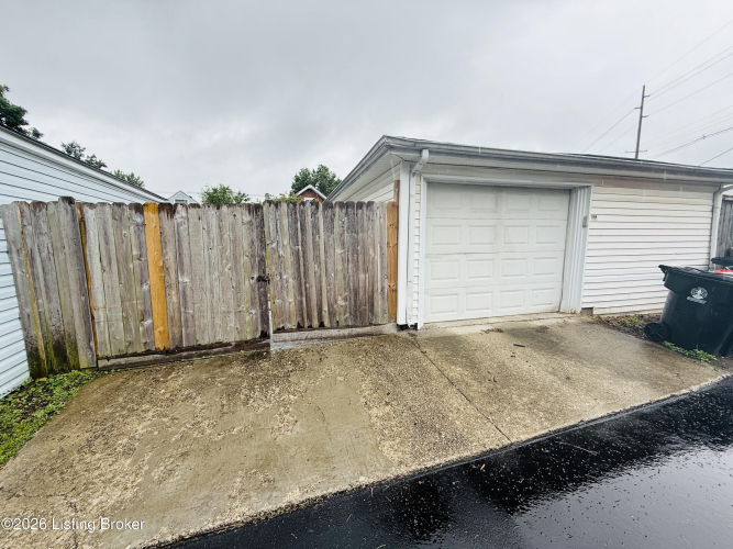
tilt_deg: -6.7
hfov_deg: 102.1
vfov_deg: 85.7
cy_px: 274
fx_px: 296
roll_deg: +0.3
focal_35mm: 14
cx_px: 366
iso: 50
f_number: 2.2
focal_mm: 2.22
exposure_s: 1/361
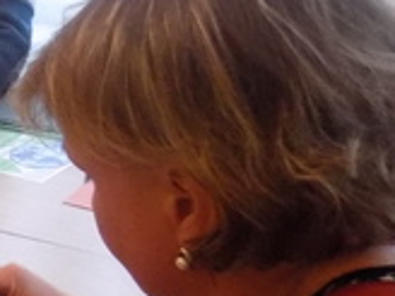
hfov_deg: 15.7
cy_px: 208
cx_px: -378
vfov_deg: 14.6
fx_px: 1153
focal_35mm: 101
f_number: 3.1
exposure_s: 1/30
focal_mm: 4
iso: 400
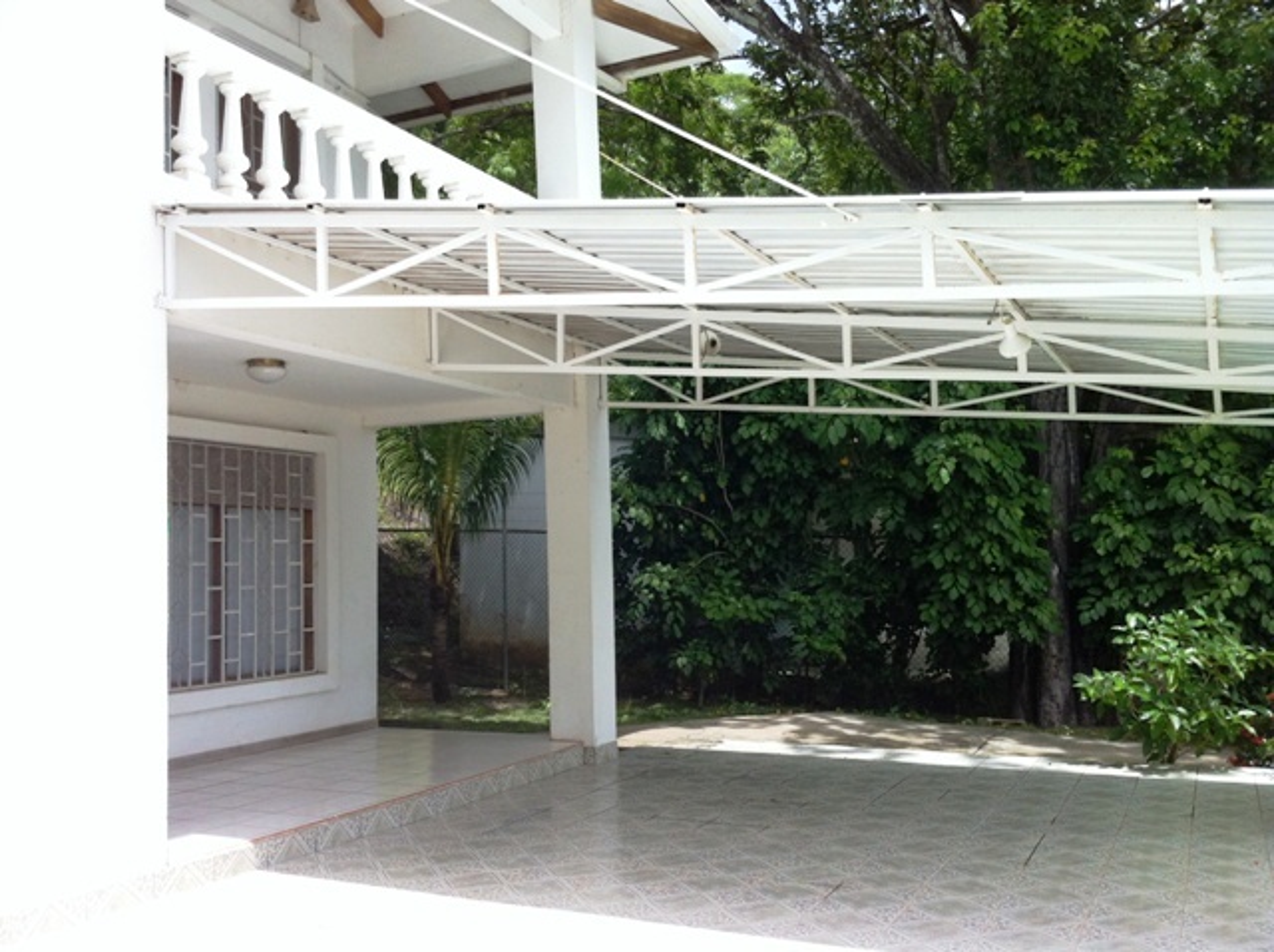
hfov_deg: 52.7
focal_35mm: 35
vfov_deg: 40.6
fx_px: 1286
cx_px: 637
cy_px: 476
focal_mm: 3.85
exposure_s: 1/838
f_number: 2.8
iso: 80
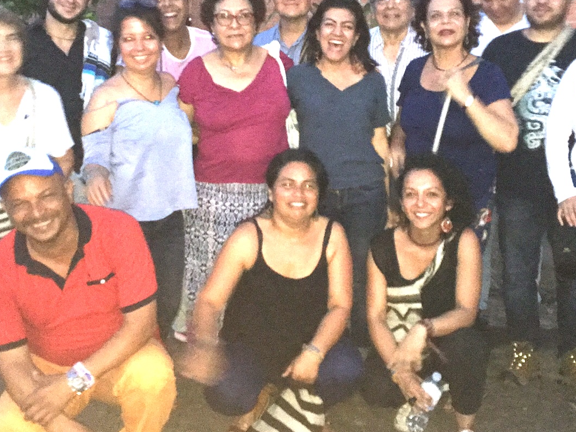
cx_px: 304
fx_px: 915
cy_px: 171
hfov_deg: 34.9
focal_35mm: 55
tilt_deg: -8.8
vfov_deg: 26.5
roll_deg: -0.4
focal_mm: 4.15
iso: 320
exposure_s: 1/16
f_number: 2.2
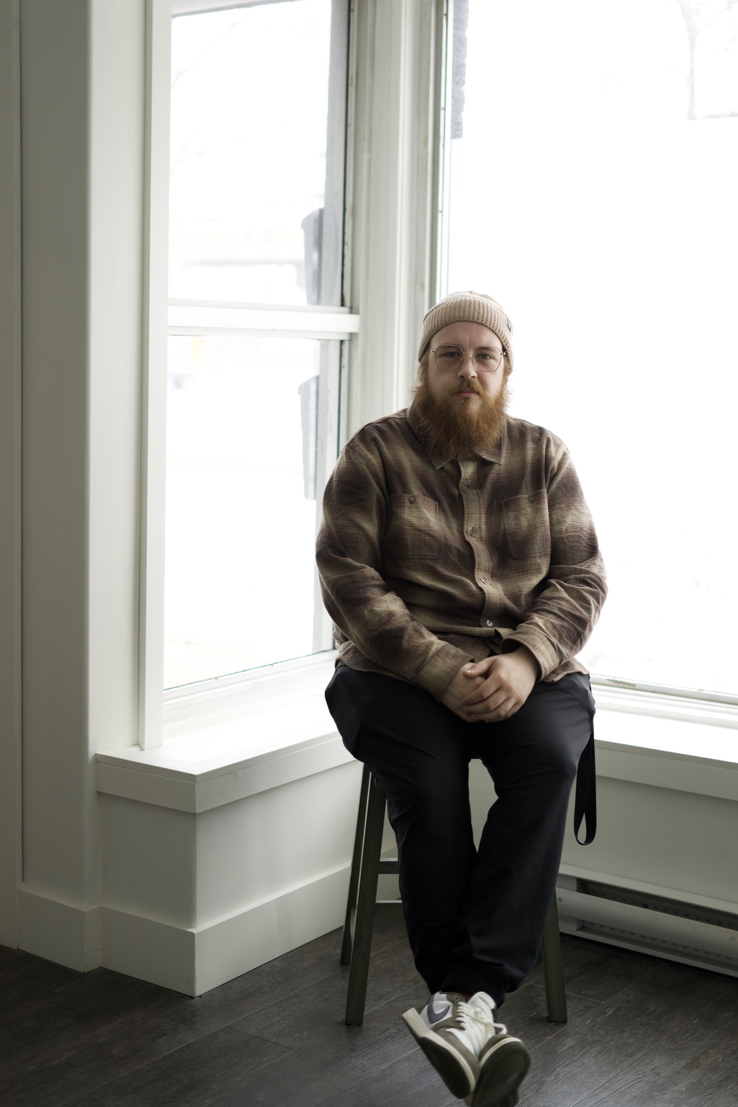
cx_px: 369
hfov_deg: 27.0
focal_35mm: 50
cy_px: 554
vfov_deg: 39.6
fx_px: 1537
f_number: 2.2
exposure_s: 1/250
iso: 64
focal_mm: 50
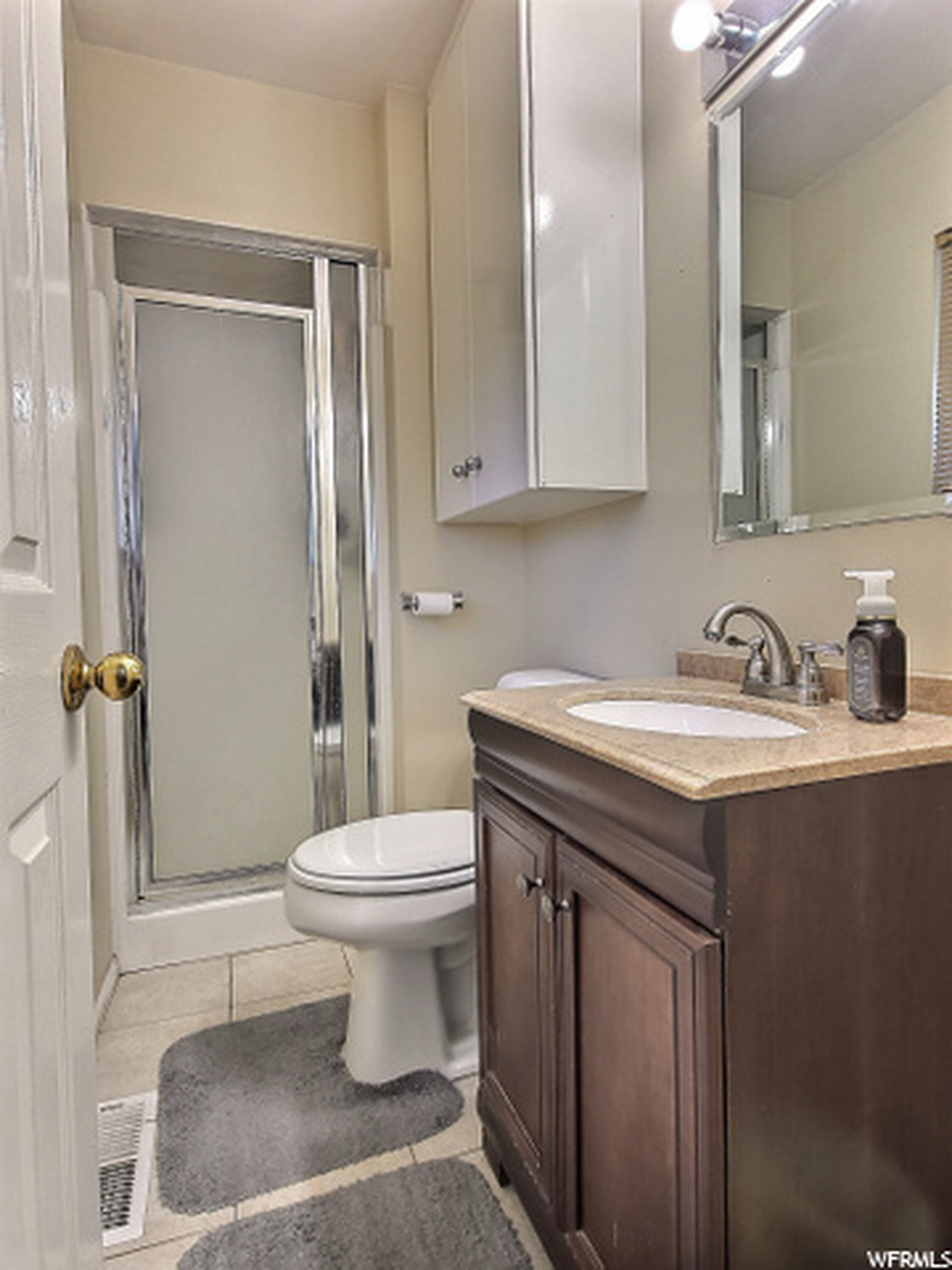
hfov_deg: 89.9
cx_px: 476
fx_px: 477
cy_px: 635
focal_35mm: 13
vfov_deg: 106.2
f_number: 2.2
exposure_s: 1/2
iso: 800
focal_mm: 2.2
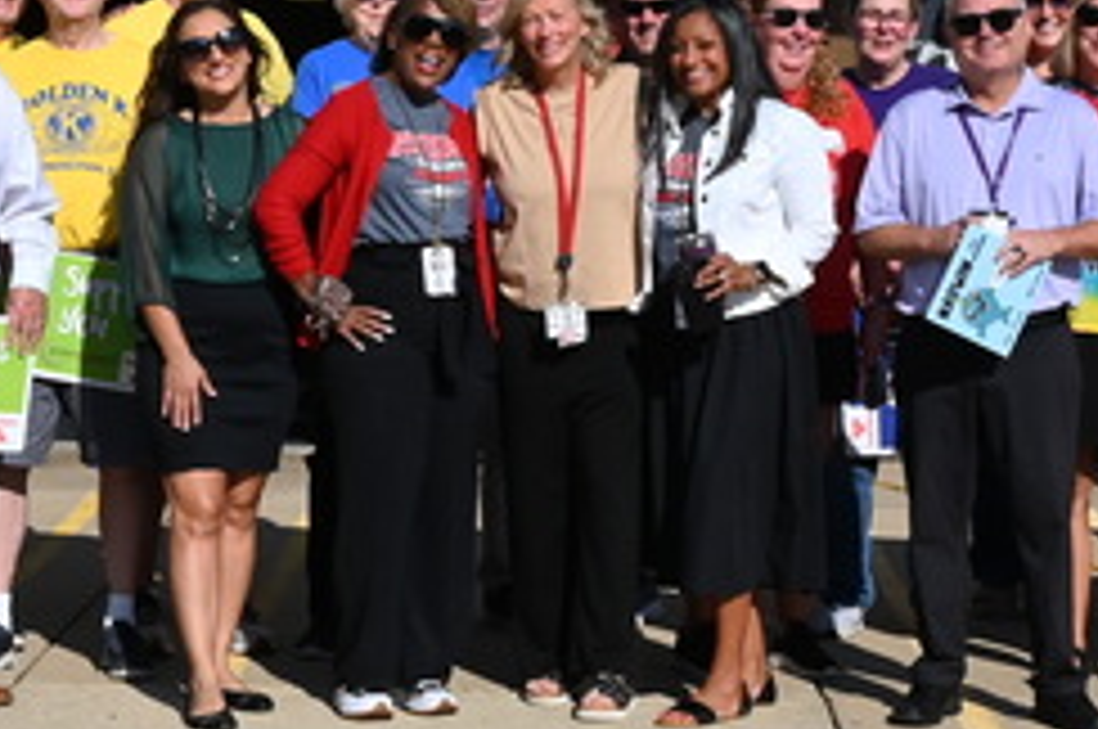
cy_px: 304
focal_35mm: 130
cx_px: 117
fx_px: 3960
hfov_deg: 15.6
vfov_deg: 10.5
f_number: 16
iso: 800
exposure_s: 1/1000
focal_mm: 31
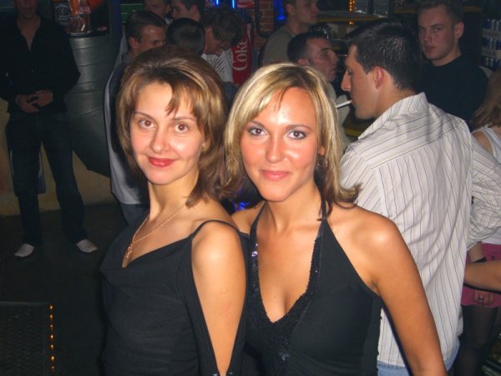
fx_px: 666
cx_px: 250
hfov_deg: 41.2
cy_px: 188
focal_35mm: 46
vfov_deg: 31.5
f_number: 3.1
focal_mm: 9.5
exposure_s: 1/60
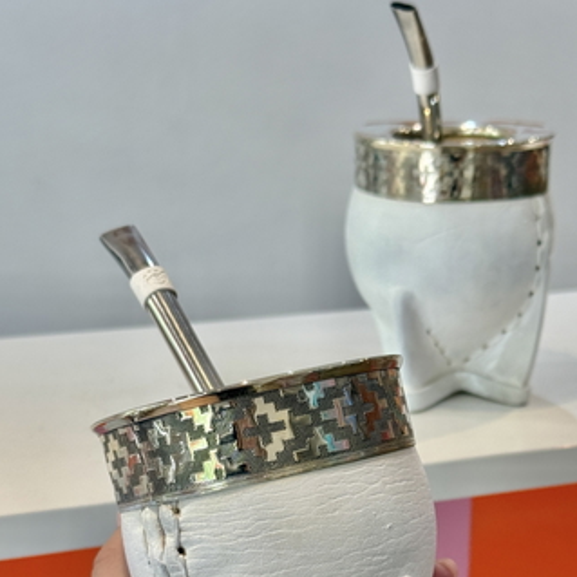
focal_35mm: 71
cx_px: 331
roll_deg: -0.1
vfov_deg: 23.9
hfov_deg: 24.3
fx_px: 1339
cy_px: 468
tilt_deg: -17.6
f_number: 1.78
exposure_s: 1/100
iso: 64
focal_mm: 6.76
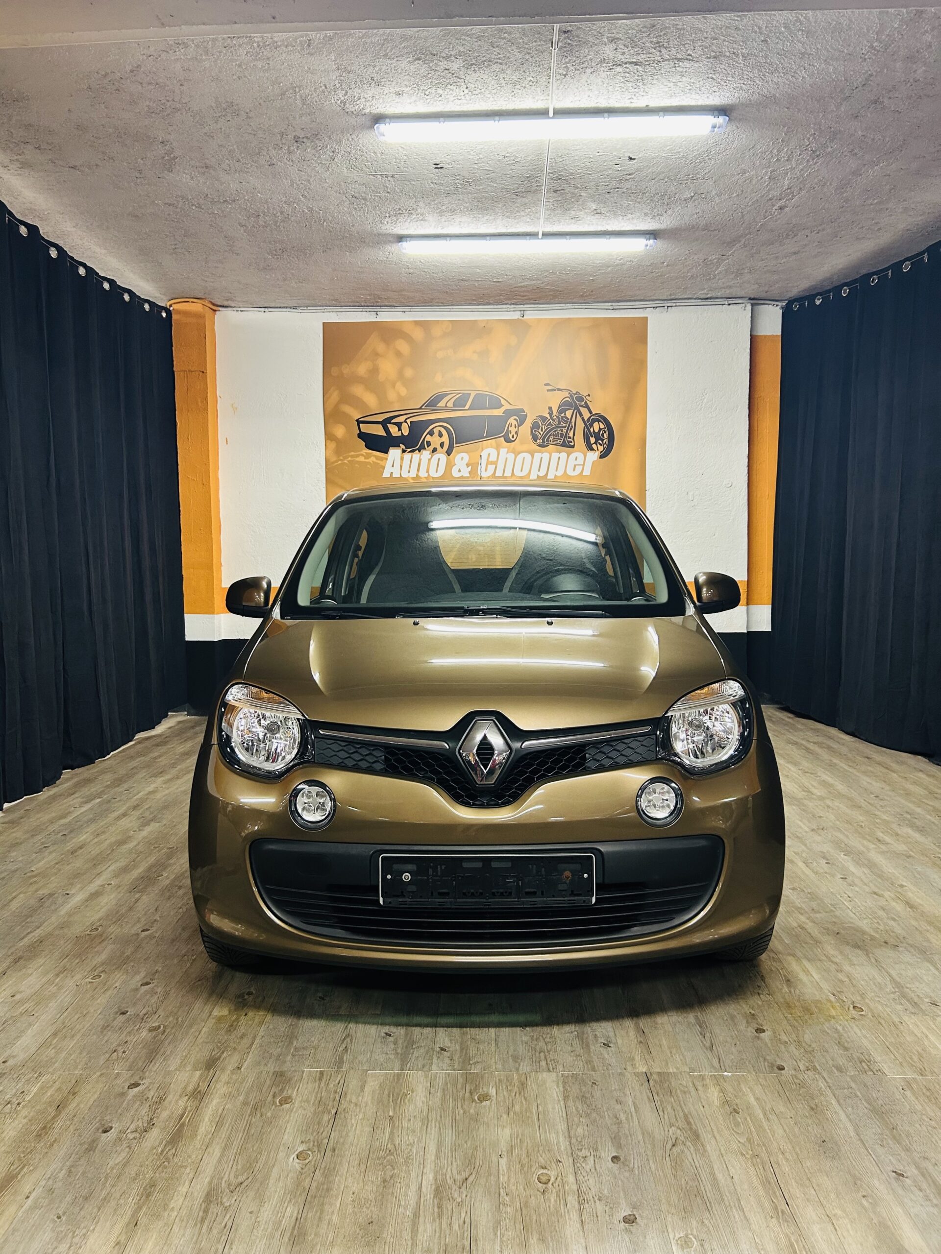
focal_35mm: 26
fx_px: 942
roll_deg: +0.4
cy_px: 627
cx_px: 470
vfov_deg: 67.3
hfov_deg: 53.1
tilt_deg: -4.1
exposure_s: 1/50
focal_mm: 5.7
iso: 160
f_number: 1.5
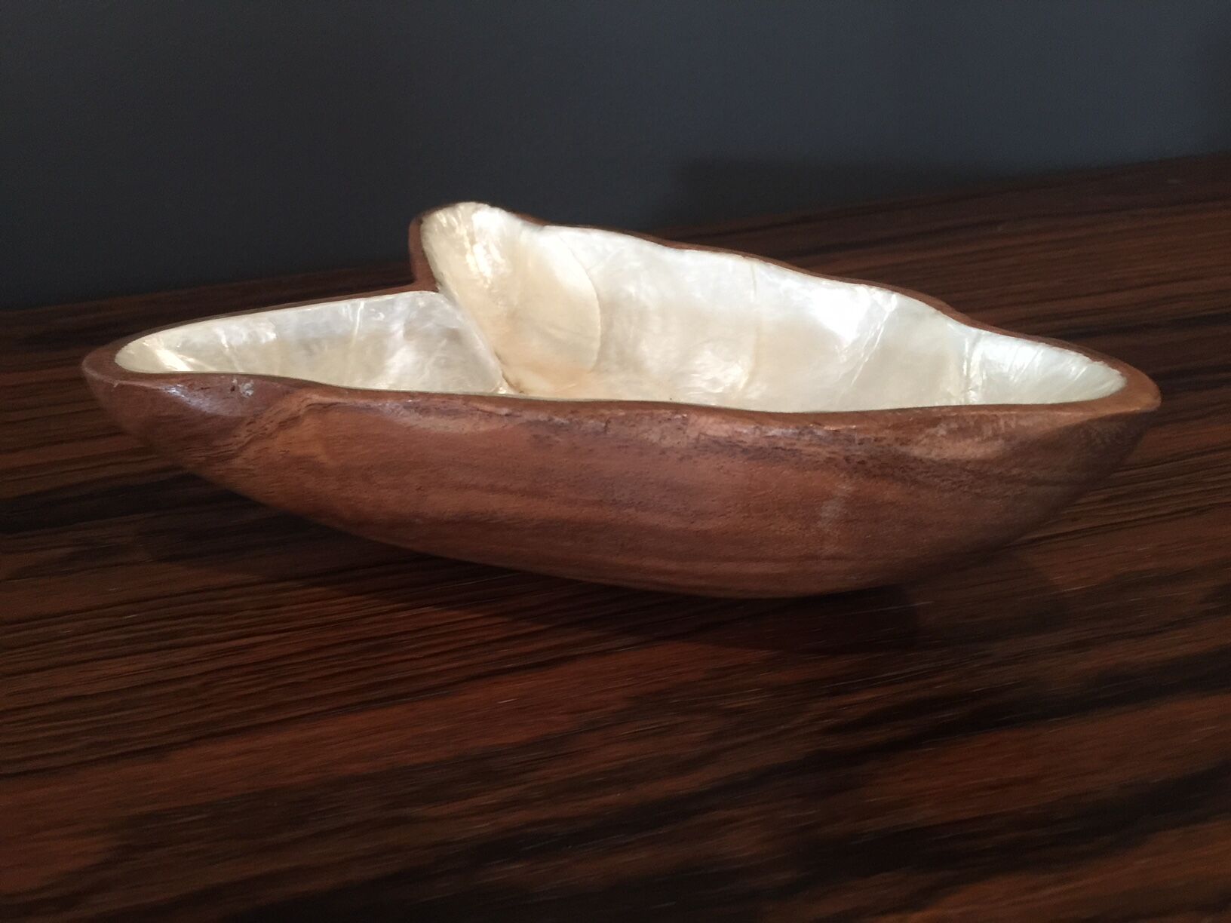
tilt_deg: -29.5
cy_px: 462
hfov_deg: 61.7
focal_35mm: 29
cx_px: 616
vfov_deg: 48.2
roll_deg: +4.0
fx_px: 1031
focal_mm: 4.15
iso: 125
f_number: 2.2
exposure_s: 1/8
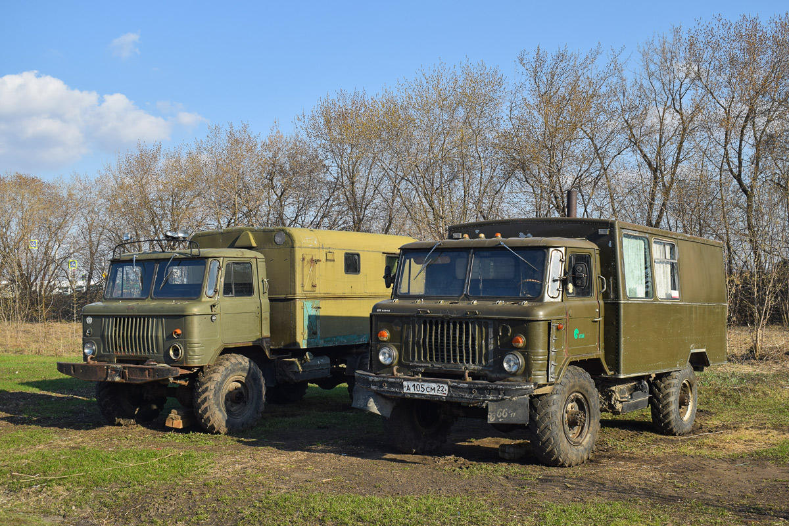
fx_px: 888
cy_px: 263
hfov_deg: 47.9
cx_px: 394
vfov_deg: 33.0
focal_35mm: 40
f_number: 6.3
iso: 200
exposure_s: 1/640
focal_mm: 27
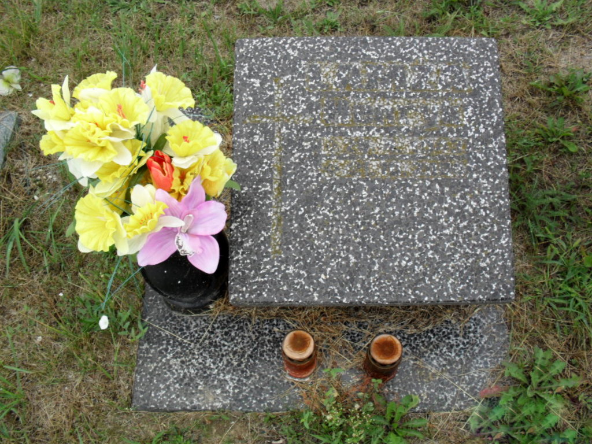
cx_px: 296
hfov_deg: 52.6
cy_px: 222
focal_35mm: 35
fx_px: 599
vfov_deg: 40.7
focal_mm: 6.3
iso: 100
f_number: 3.2
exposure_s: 1/250
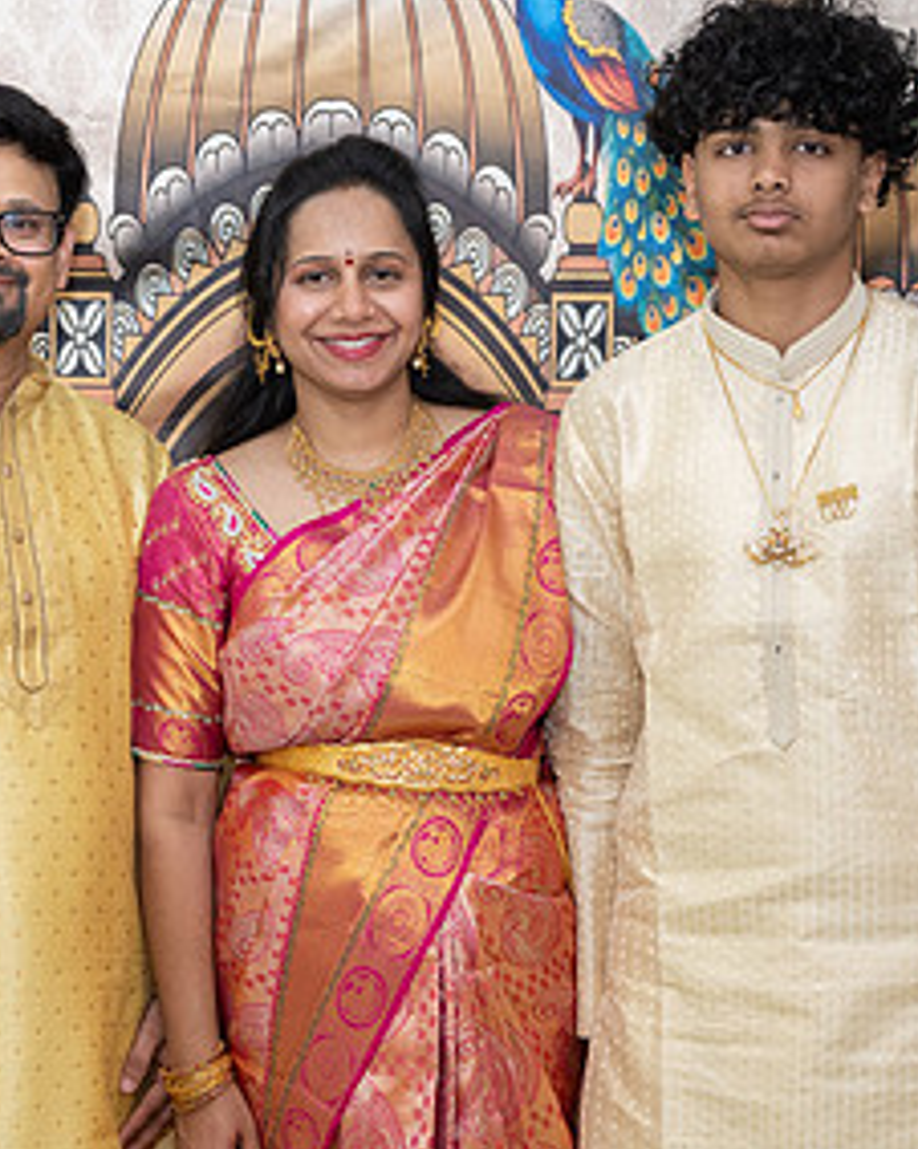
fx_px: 2856
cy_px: 782
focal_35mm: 84
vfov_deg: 22.6
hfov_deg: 18.0
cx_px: 106
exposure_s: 1/160
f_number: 3.5
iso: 800
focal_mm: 43
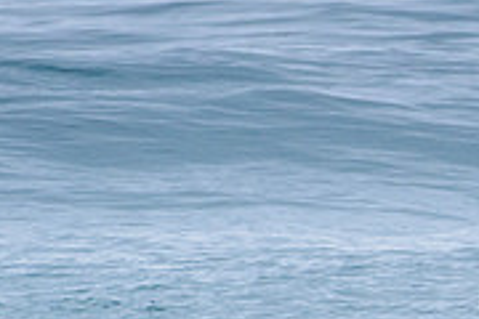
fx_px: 26223
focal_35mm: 1971
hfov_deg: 1.0
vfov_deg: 0.7
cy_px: 316
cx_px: 795
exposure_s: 1/2000
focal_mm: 500
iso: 2000
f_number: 5.6
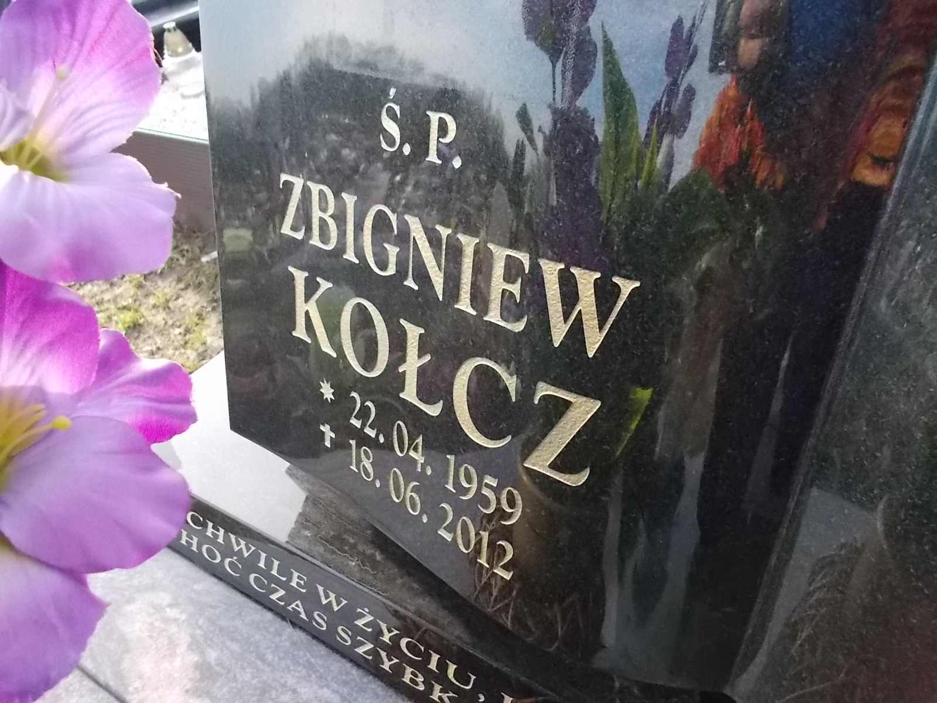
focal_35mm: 26
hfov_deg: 67.3
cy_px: 352
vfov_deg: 53.1
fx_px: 704
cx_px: 468
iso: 400
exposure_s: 1/400
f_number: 3.2
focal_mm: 4.6
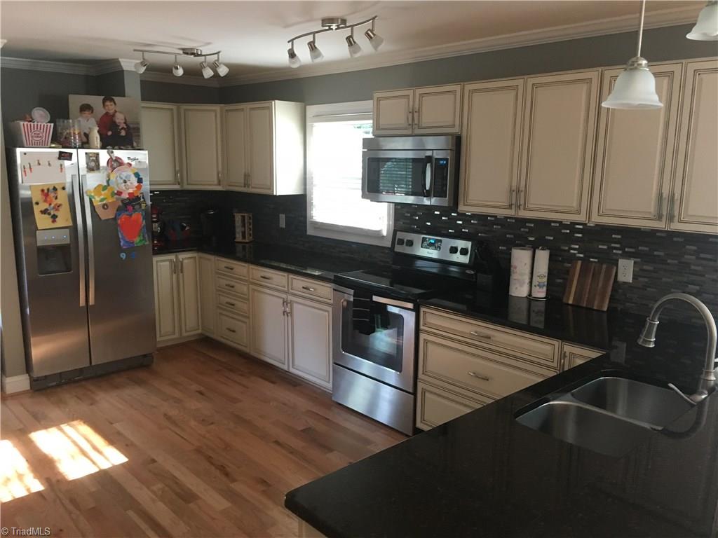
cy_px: 269
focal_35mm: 29
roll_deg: +0.4
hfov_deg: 61.7
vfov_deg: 48.2
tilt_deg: -9.8
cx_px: 359
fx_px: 602
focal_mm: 4.15
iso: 200
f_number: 2.2
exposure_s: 1/17
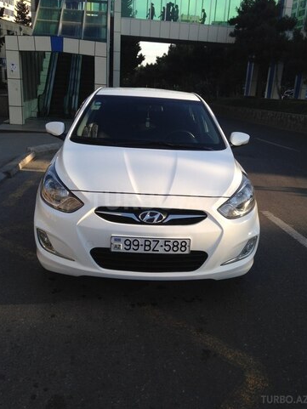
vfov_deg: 53.9
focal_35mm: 34
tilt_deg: -17.1
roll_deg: -5.8
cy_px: 200
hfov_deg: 41.8
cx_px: 154
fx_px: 402
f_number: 2.4
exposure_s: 1/547
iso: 50
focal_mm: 4.12
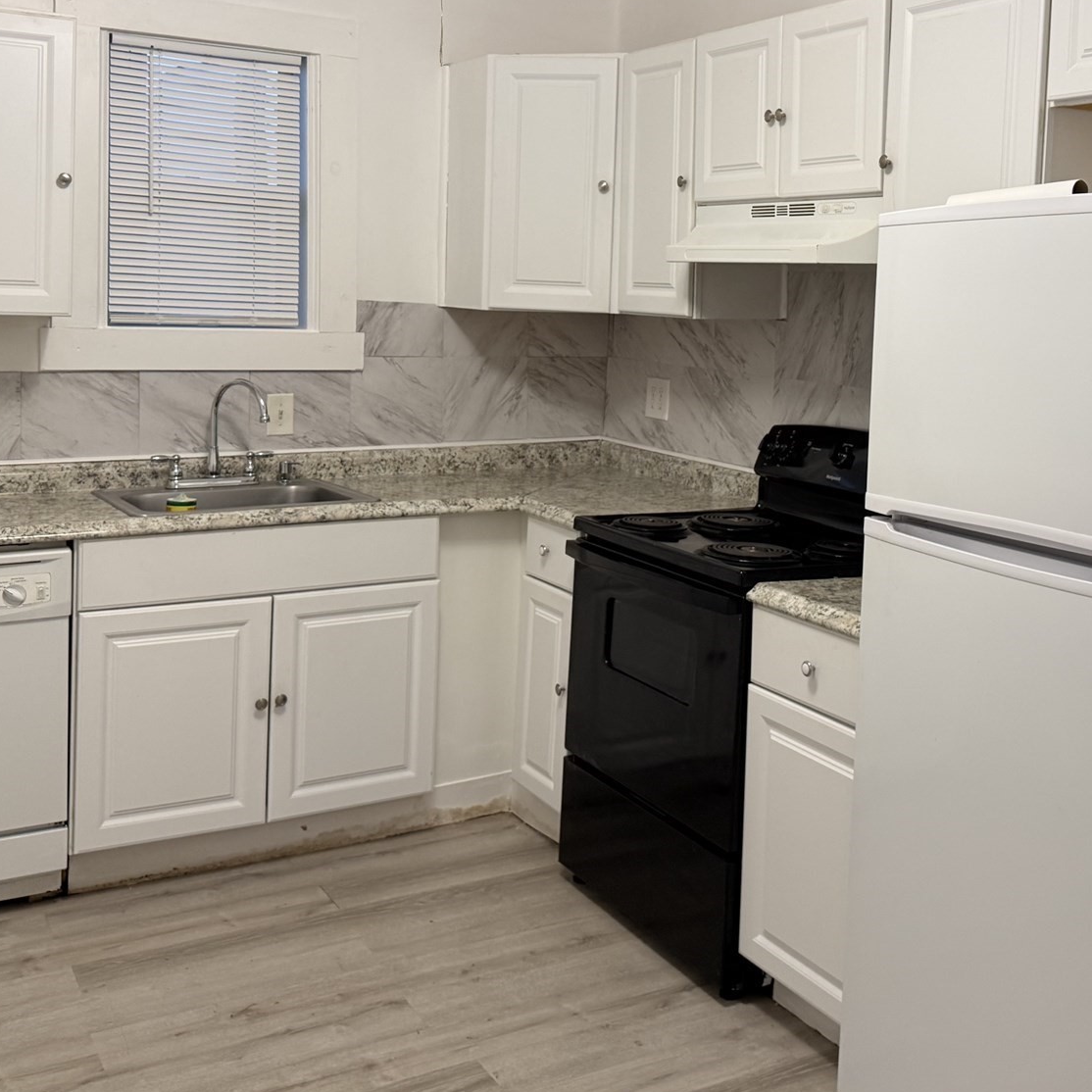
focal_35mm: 39
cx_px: 661
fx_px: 1392
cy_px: 352
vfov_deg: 42.2
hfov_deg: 42.6
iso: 200
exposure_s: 1/60
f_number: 1.78
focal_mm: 6.76
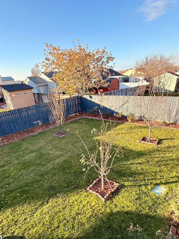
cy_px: 145
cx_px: 79
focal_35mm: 20
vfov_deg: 80.7
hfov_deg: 65.7
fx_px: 138
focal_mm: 2.22
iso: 64
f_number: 2.2
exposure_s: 1/381
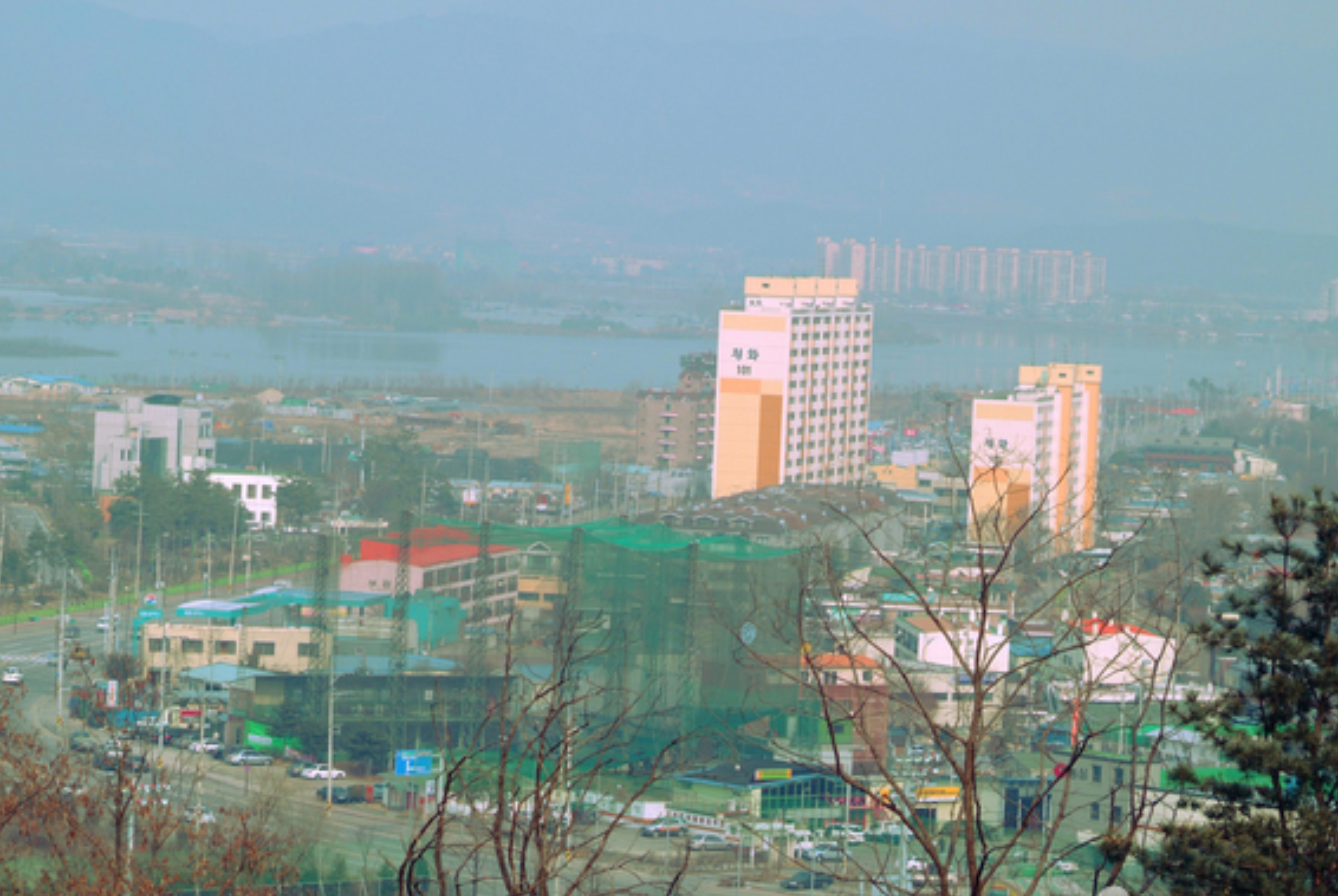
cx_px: 625
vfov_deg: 8.7
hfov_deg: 13.0
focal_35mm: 158
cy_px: 485
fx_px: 5880
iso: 100
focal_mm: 85
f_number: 6.7
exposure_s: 1/180
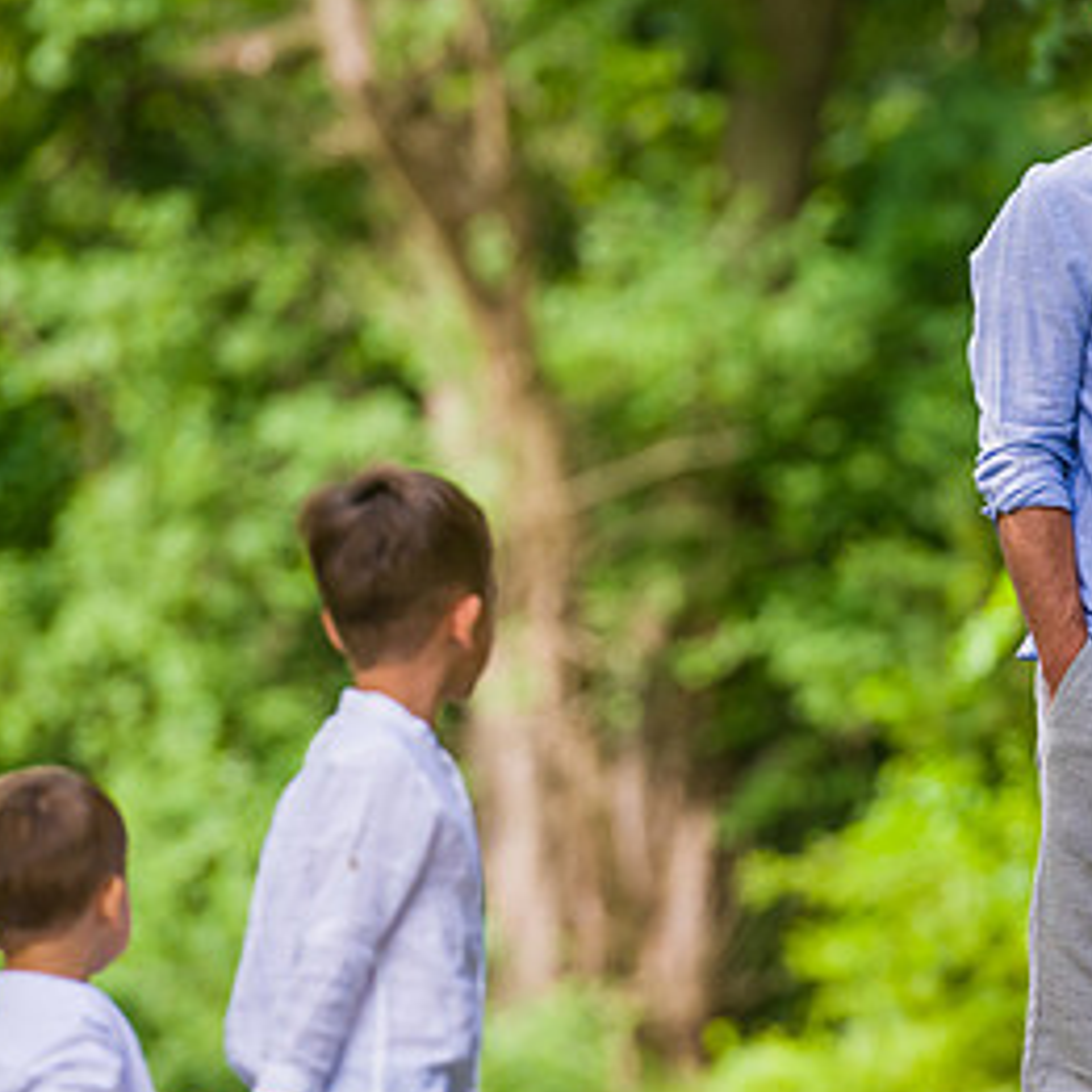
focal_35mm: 378
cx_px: 854
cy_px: 621
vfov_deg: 4.6
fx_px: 13491
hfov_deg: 4.6
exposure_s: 1/640
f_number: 4
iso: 200
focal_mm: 200
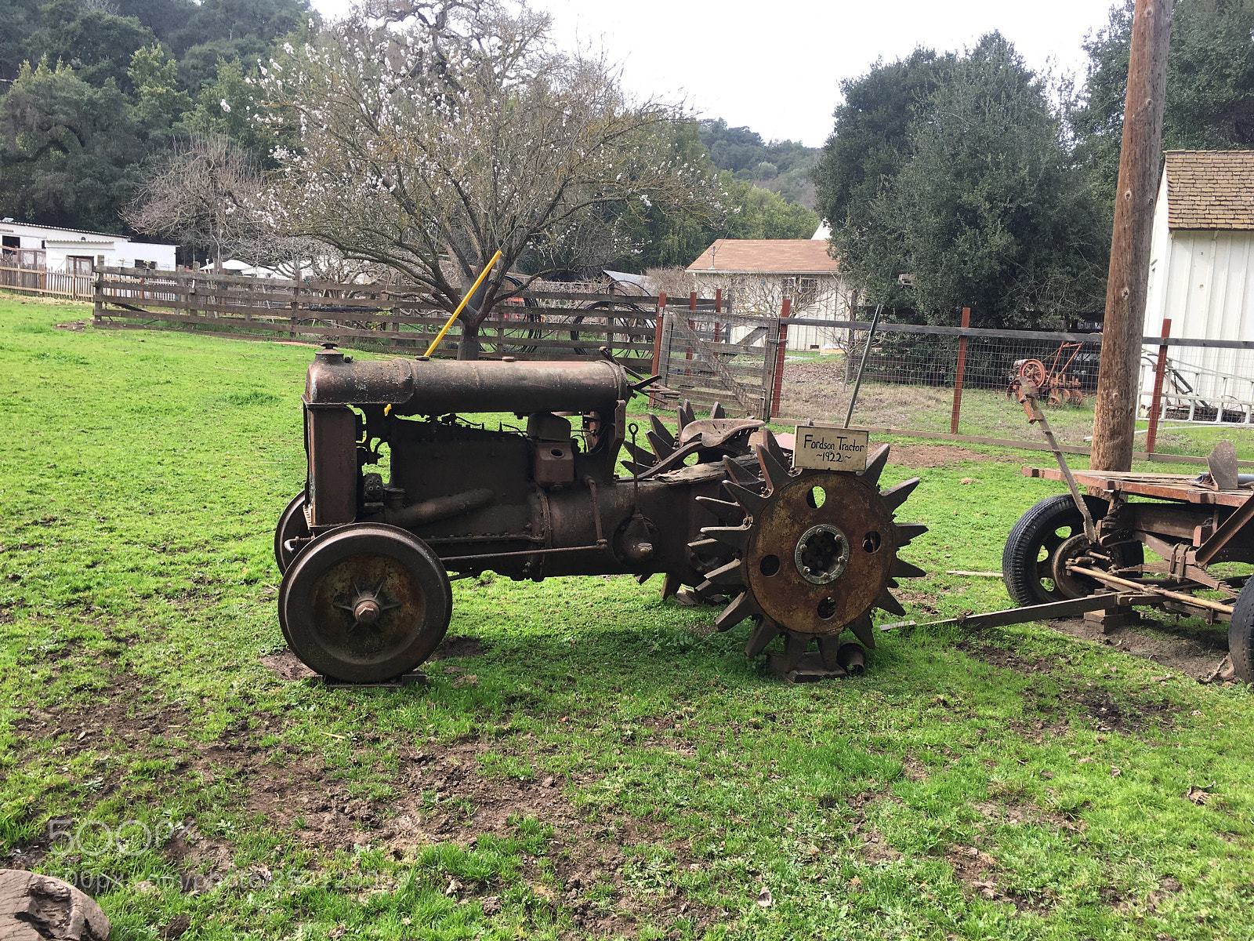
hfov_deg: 61.7
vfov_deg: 48.2
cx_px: 627
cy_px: 470
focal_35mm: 29
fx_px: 1051
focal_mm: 4.15
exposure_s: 1/265
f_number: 2.2
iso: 25
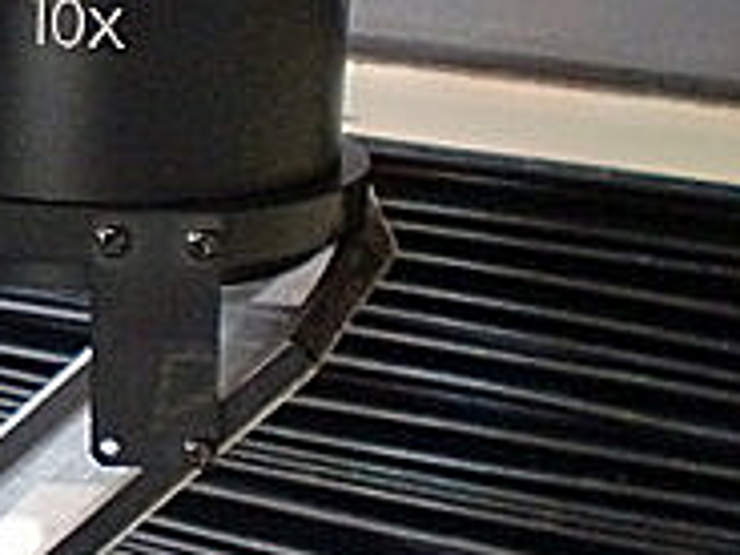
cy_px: 189
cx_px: -173
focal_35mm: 122
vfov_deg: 12.1
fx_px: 2608
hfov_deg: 15.5
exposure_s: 1/60
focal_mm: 6.3
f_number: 3.1
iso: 320
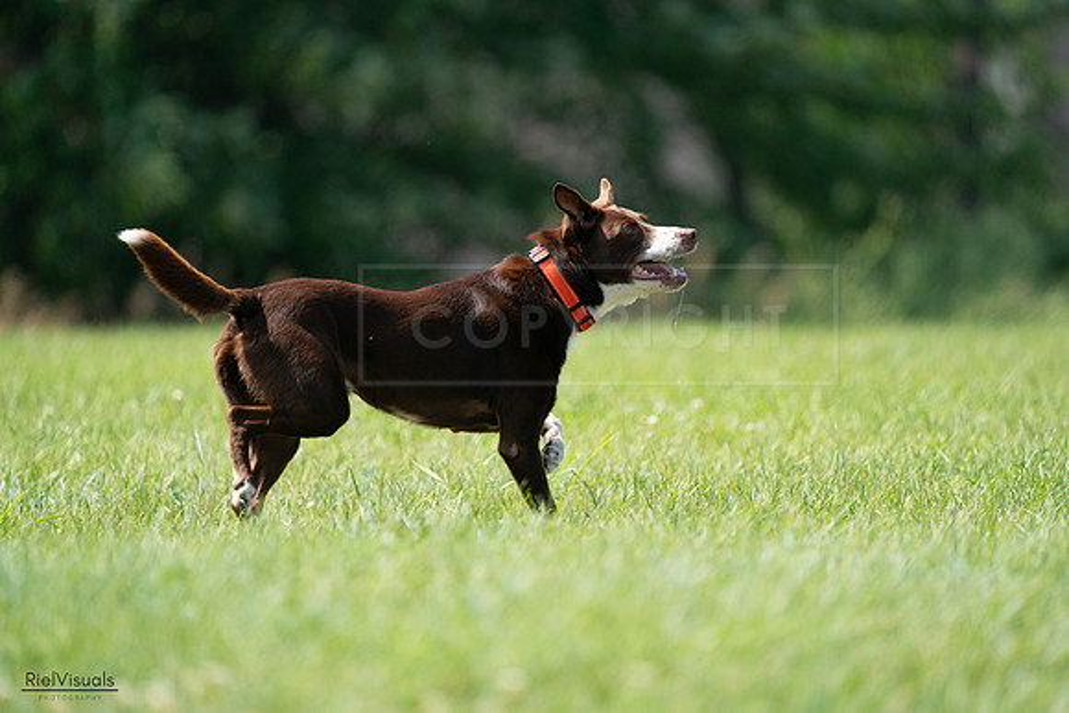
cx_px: 534
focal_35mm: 582
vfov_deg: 2.4
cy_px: 356
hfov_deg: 3.5
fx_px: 17285
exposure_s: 1/4000
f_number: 6.3
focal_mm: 582
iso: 2000
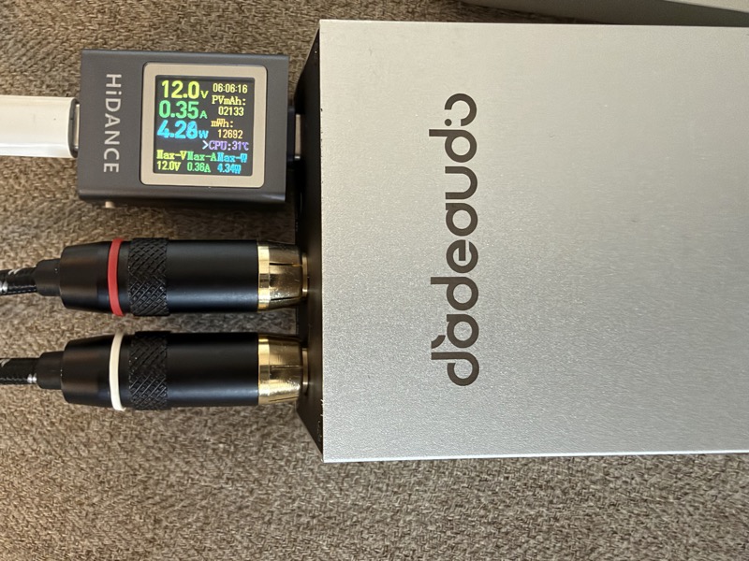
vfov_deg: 54.9
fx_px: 541
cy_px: 280
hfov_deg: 69.4
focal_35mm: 25
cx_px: 374
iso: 500
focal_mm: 2.22
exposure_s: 1/60
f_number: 2.2
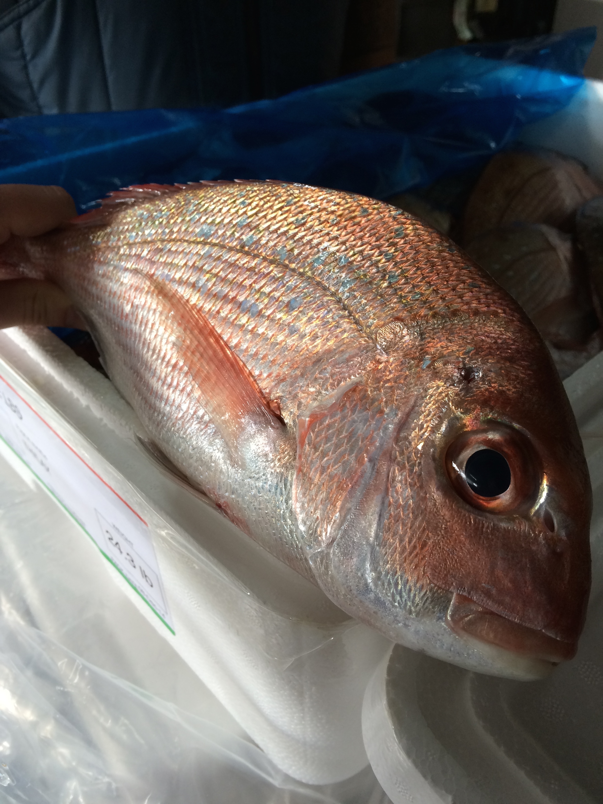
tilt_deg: -37.1
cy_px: 402
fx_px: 674
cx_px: 302
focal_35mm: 29
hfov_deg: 48.2
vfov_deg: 61.7
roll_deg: +3.5
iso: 32
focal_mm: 4.15
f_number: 2.2
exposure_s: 1/40
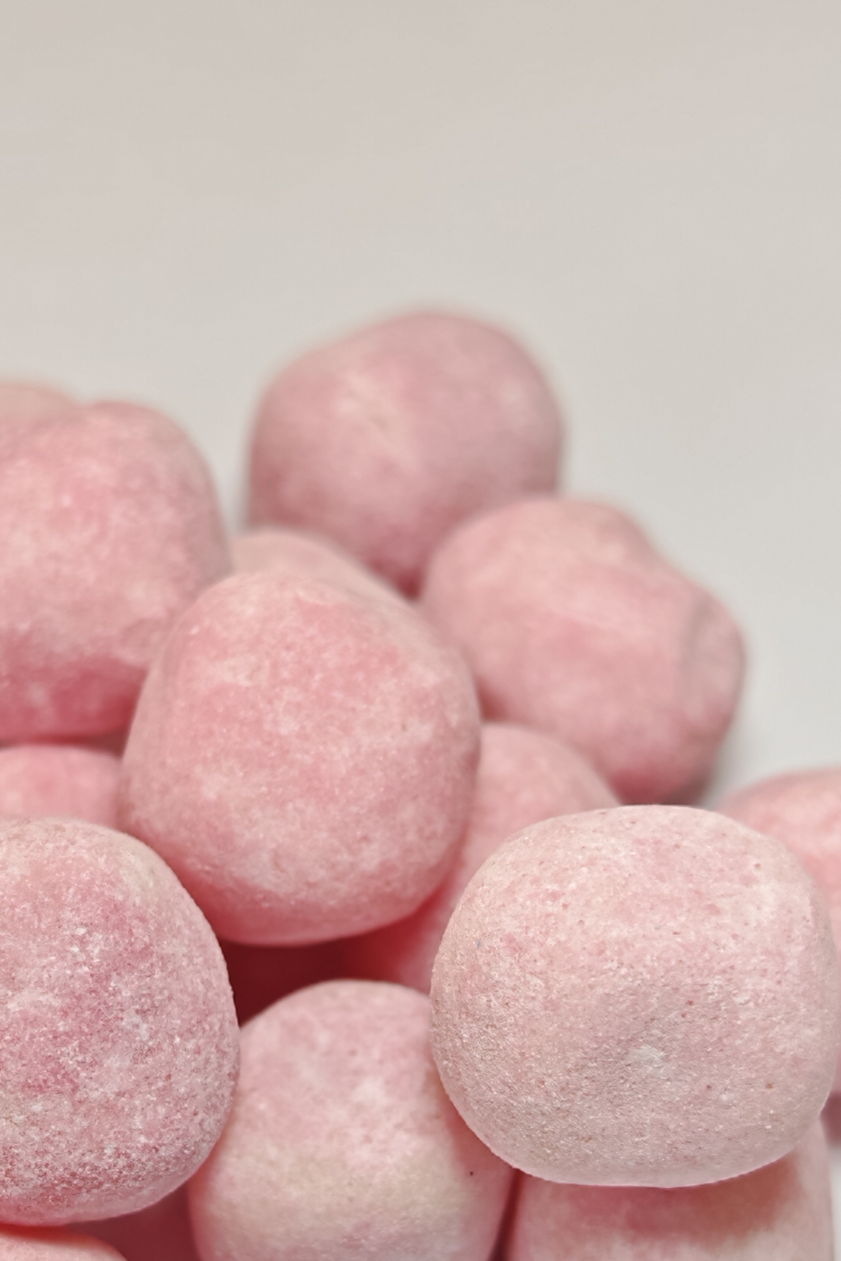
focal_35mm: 62
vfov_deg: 31.8
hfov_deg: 21.7
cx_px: 226
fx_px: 2172
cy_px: 942
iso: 100
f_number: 2
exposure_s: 1/290
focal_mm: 6.83
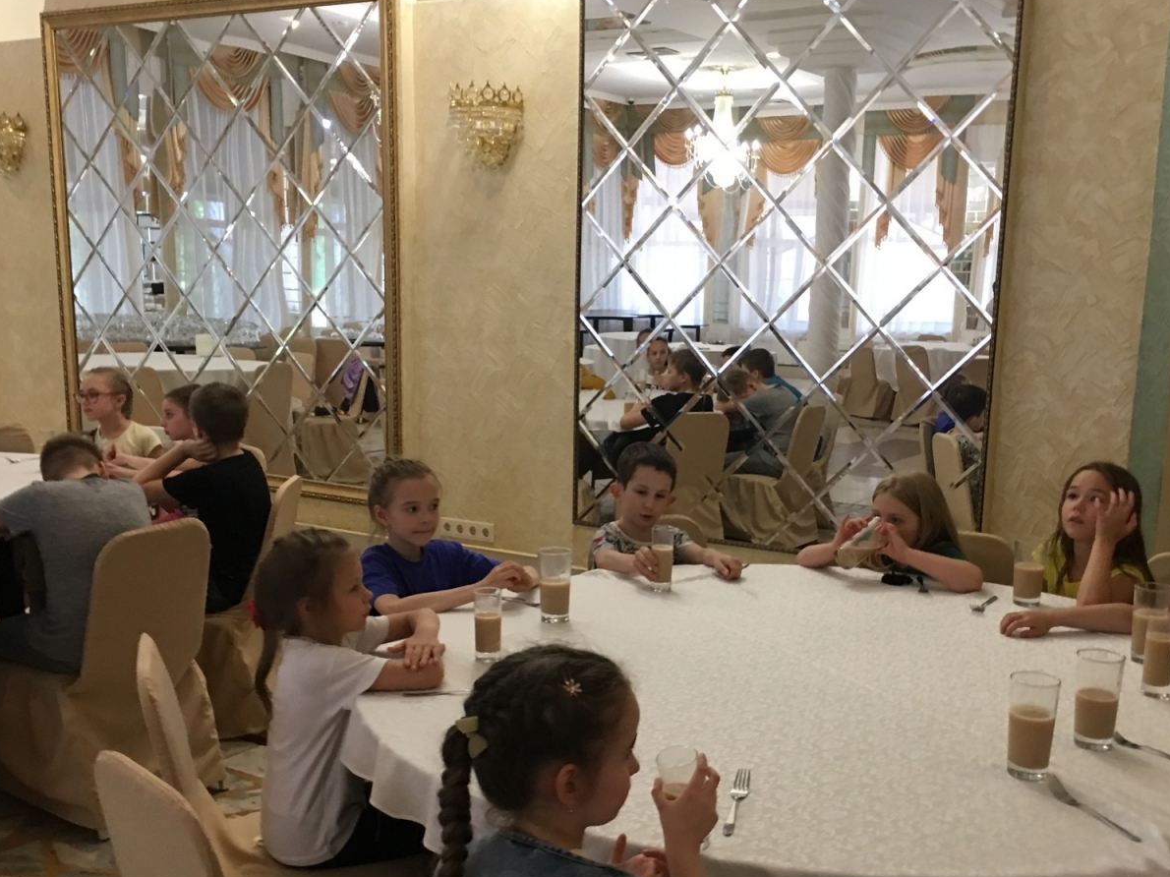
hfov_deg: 47.8
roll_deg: -2.1
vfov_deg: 36.6
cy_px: 545
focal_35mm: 39
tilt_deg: -9.3
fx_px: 1318
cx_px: 624
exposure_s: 1/17
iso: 80
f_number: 2.2
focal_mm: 4.15
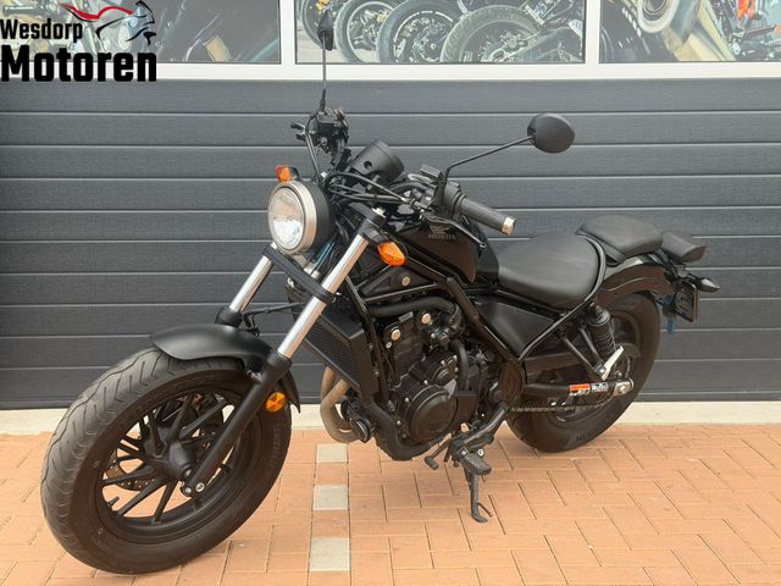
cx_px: 390
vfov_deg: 30.3
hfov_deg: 39.7
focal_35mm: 48
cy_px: 293
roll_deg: -0.5
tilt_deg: -7.8
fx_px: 1083
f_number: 1.78
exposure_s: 1/802
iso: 80
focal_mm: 6.76
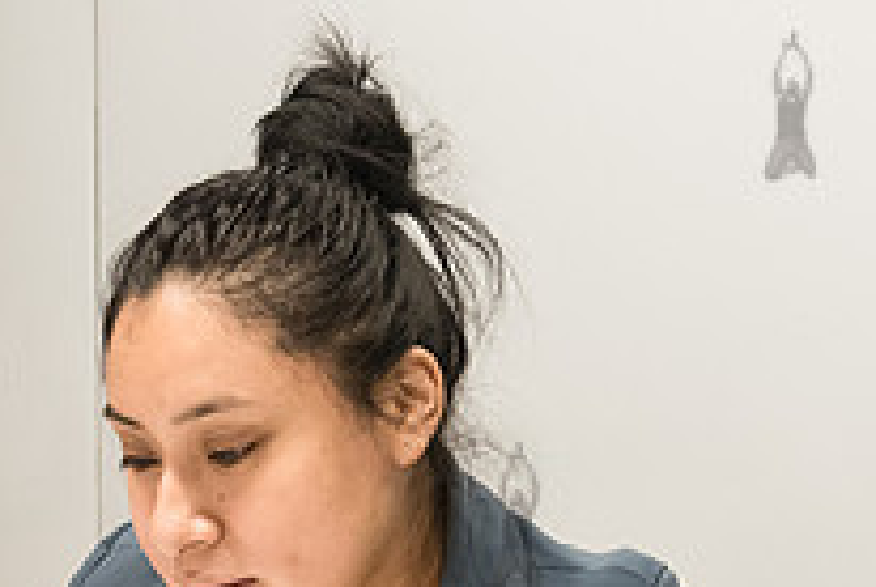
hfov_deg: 14.1
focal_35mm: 144
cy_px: 694
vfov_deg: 9.4
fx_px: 3509
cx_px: 162
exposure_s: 1/250
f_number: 4.5
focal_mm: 34
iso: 2500
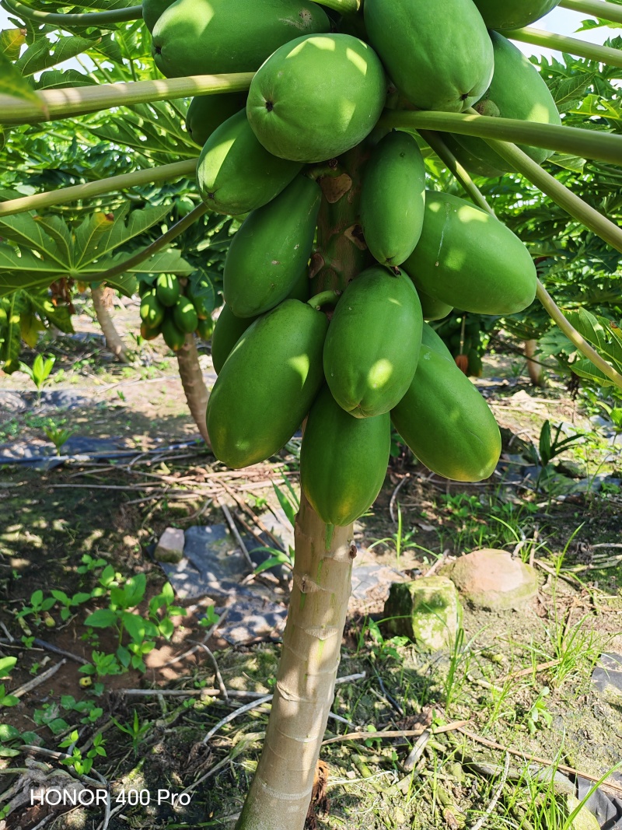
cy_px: 415
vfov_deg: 71.6
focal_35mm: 24
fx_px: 575
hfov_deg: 56.8
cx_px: 311
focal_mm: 6.12
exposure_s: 1/280
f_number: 1.9
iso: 50
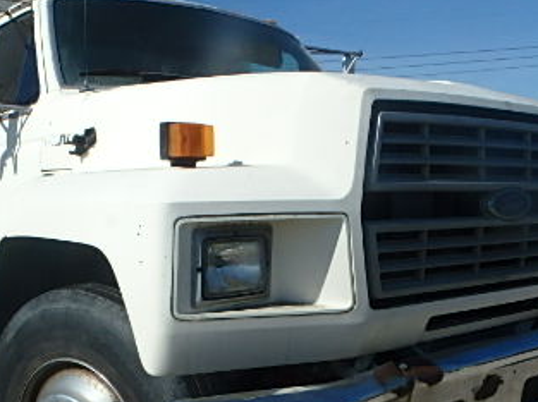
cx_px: 203
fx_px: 668
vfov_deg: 32.9
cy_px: 297
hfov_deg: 43.6
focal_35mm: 43
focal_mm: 3.7
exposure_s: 1/1250
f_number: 6
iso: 125
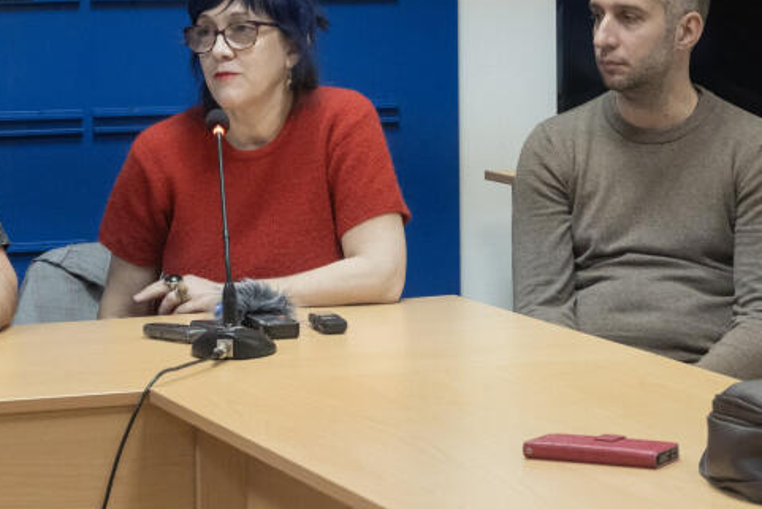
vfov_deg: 10.4
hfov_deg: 15.5
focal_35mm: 132
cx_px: 233
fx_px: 2793
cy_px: 109
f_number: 6
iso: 3200
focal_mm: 47
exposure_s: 1/60
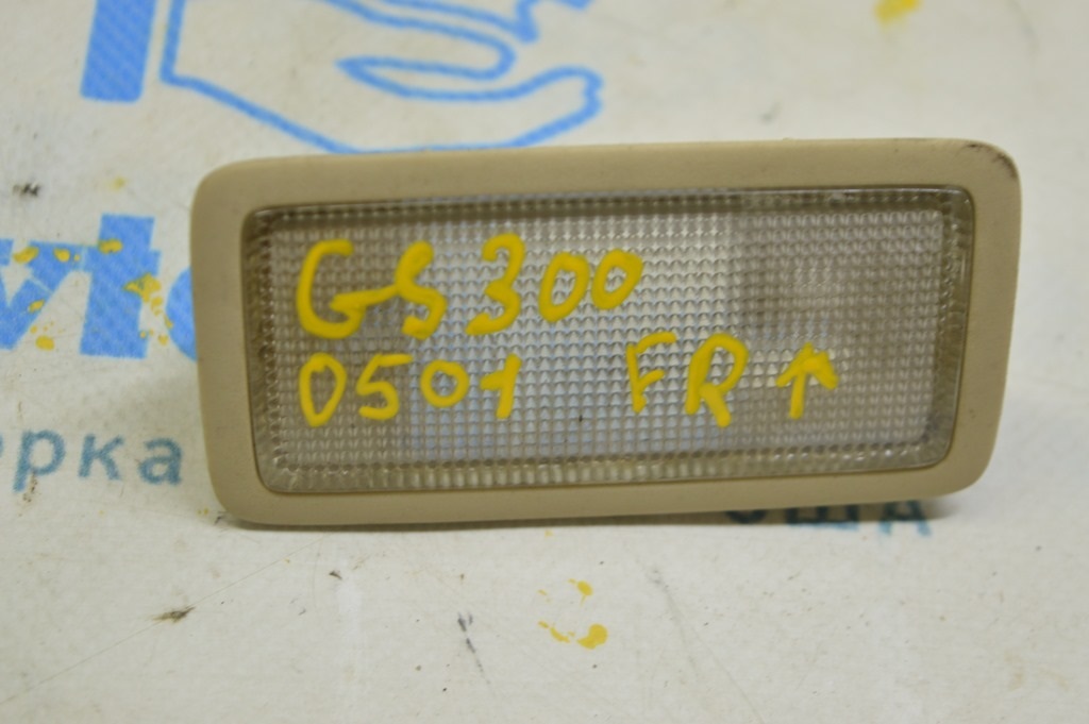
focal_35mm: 75
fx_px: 2267
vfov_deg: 18.2
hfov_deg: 27.0
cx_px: 544
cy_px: 362
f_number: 5.6
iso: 400
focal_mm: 50
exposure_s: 1/20
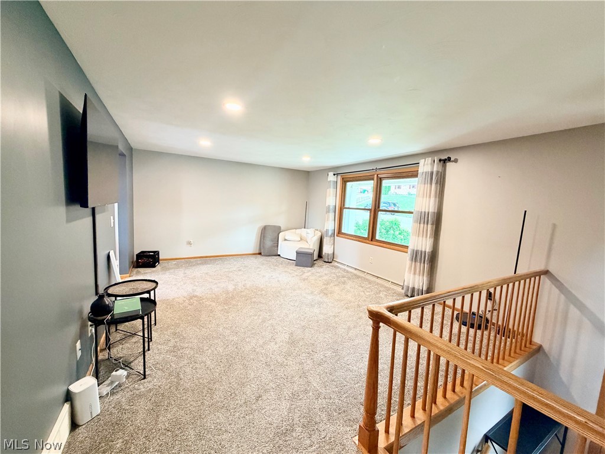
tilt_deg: -5.8
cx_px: 302
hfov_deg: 102.1
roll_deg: -2.6
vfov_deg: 85.7
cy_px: 227
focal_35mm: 14
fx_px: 245
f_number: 2.2
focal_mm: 2.22
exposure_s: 1/60
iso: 400
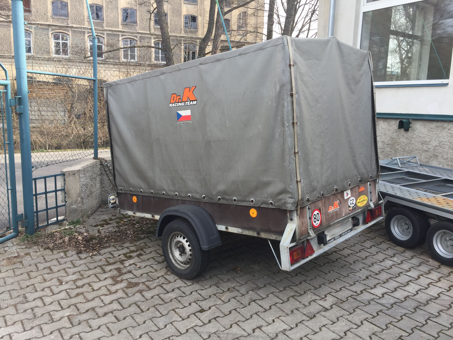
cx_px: 226
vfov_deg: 48.2
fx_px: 380
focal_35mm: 29
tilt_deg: -7.9
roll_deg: -1.5
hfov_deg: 61.7
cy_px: 170
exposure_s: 1/321
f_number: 2.2
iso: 32
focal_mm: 4.15
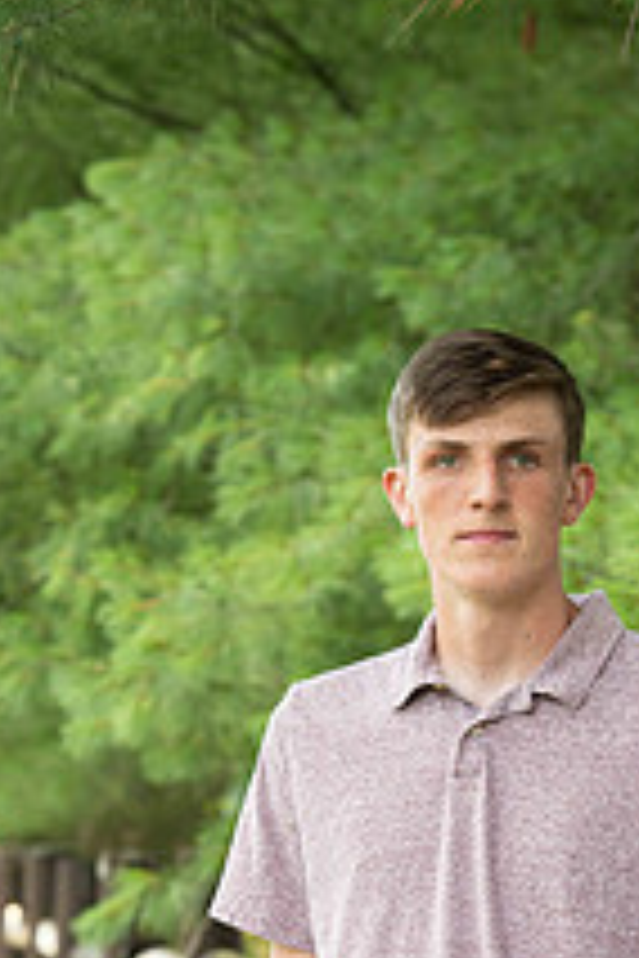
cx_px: 446
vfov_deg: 8.0
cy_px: 850
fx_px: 6869
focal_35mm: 258
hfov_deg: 5.3
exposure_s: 1/200
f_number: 6.3
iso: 500
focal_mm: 122
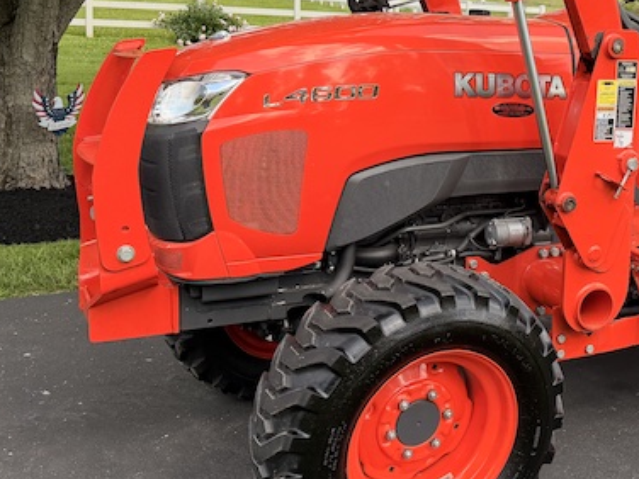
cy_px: 158
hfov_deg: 35.8
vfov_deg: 28.4
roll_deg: -3.9
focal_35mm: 51
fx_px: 941
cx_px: 546
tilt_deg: -10.0
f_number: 1.78
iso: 100
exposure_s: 1/888
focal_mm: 6.76
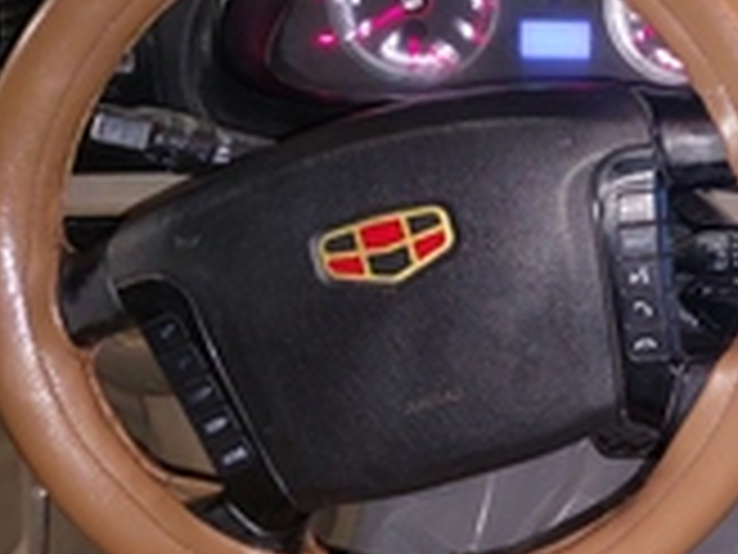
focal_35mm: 67
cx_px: 988
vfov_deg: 21.8
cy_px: 160
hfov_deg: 24.7
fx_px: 1428
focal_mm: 5.23
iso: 500
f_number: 1.8
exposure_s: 1/20
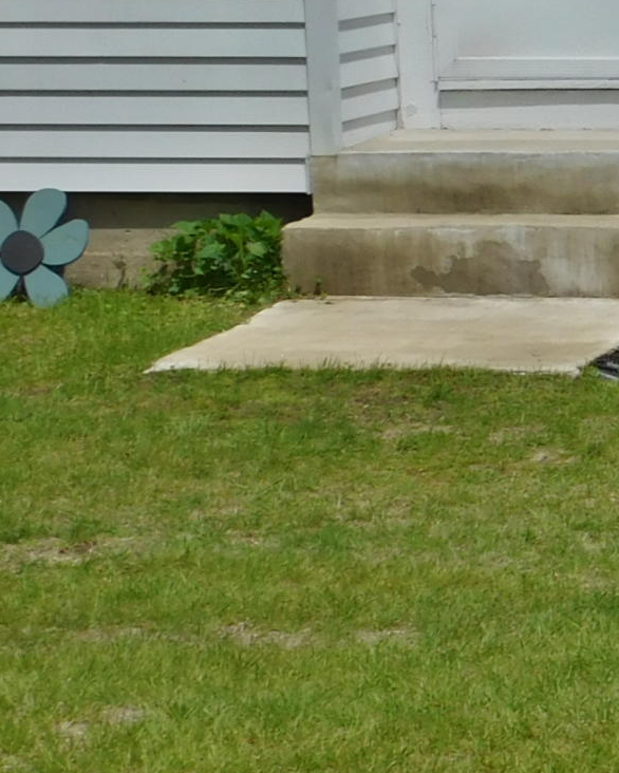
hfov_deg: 7.9
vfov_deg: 10.7
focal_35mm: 180
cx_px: 1518
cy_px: 439
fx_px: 4120
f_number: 7.4
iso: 125
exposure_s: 1/500
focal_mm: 8
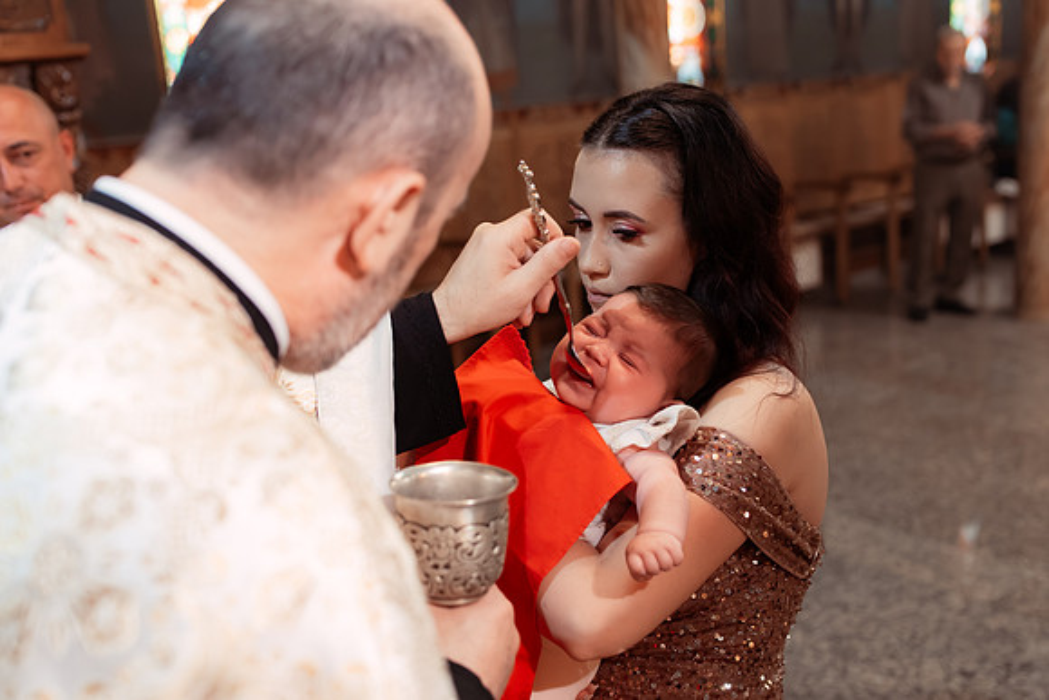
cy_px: 387
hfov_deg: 47.9
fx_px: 1178
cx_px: 591
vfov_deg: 33.1
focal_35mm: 40
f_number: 2.8
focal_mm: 35
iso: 1600
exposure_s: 1/250
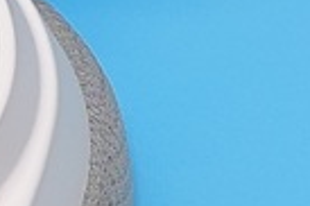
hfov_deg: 4.7
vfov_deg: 3.1
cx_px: 296
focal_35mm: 436
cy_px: 340
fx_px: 3750
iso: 320
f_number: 1.65
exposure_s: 1/100
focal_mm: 6.14
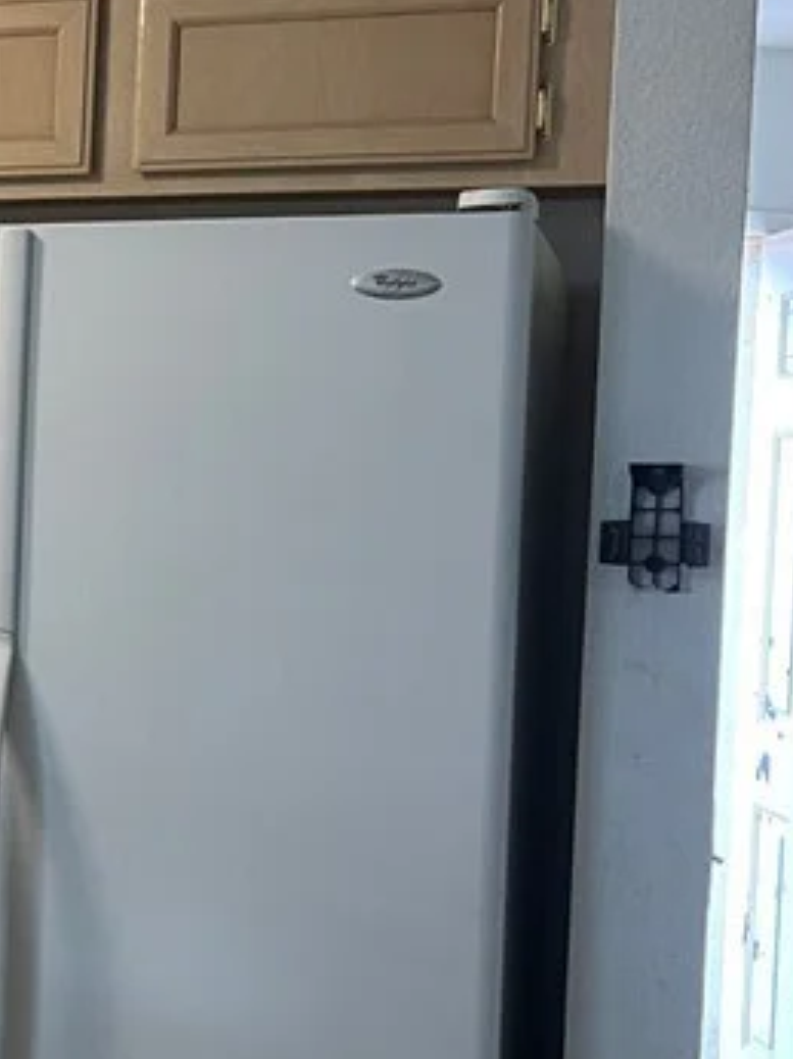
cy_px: 560
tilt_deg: -4.1
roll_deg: -0.8
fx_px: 2355
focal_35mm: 77
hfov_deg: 17.4
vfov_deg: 25.3
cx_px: -349
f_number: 1.5
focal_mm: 5.7
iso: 125
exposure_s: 1/60
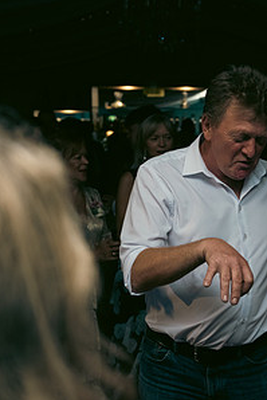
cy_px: 226
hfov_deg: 19.1
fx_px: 778
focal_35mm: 70
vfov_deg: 28.8
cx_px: 247
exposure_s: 1/160
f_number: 3.5
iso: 800
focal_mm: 36
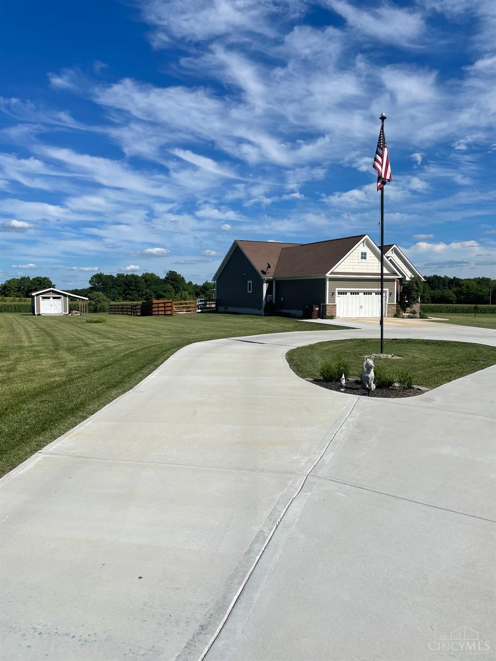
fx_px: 497
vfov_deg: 67.3
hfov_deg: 53.1
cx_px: 248
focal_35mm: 26
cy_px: 330
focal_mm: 4.2
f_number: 1.6
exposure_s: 1/7813
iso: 32
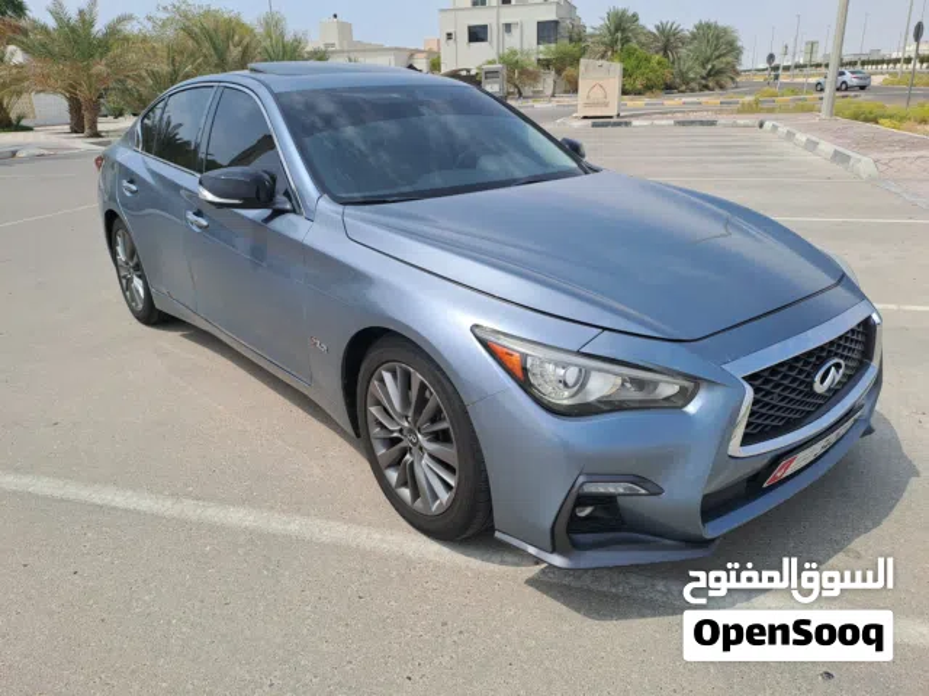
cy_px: 348
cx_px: 464
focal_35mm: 25
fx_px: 671
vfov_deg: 54.9
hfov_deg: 69.4
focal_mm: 4.65
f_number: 1.8
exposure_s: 1/1608
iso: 32
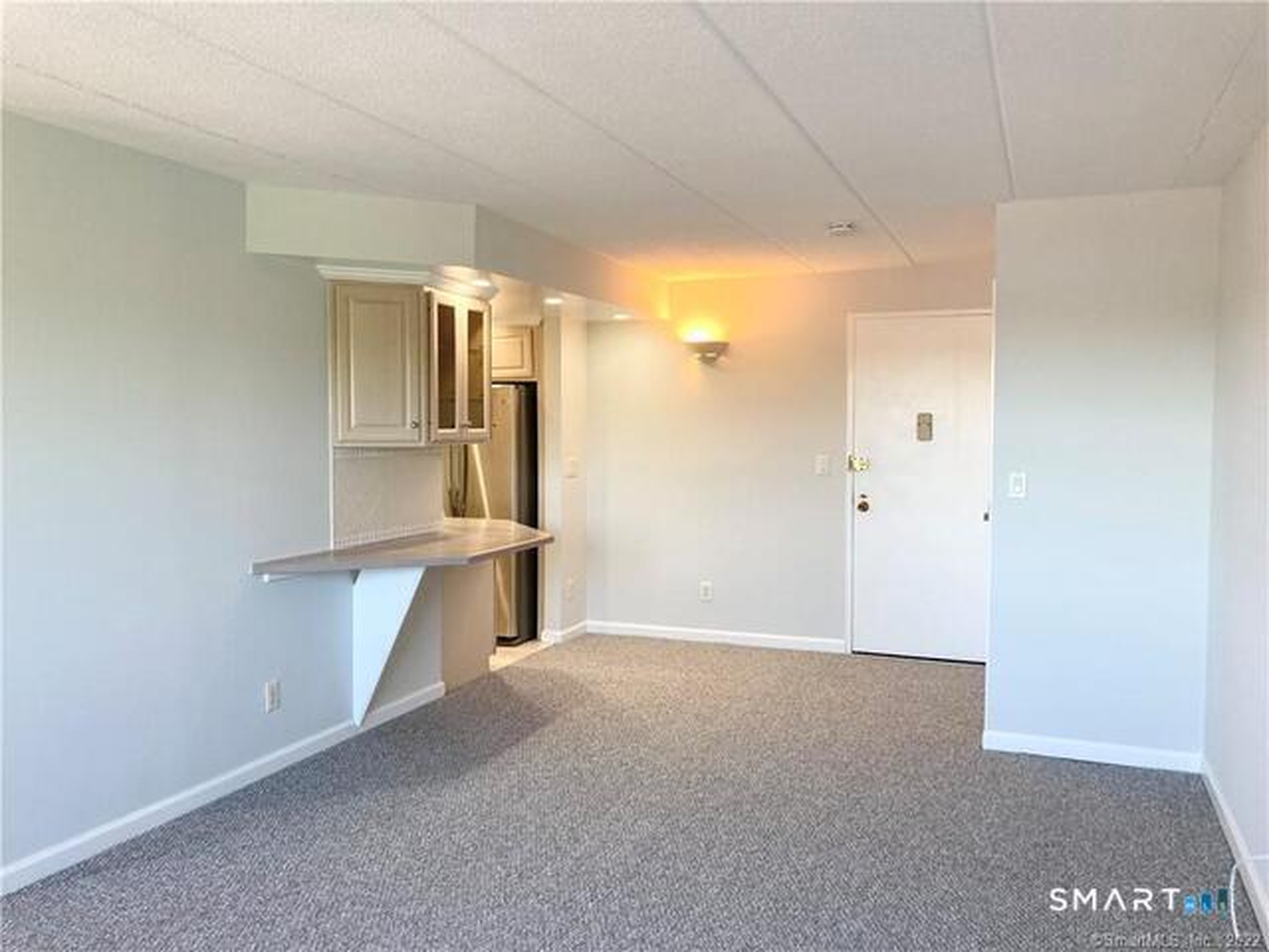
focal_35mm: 28
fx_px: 1026
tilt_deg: -2.9
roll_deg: -1.2
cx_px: 634
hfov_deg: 63.4
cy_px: 476
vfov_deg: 49.7
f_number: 1.8
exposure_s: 1/60
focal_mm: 3.99
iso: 64
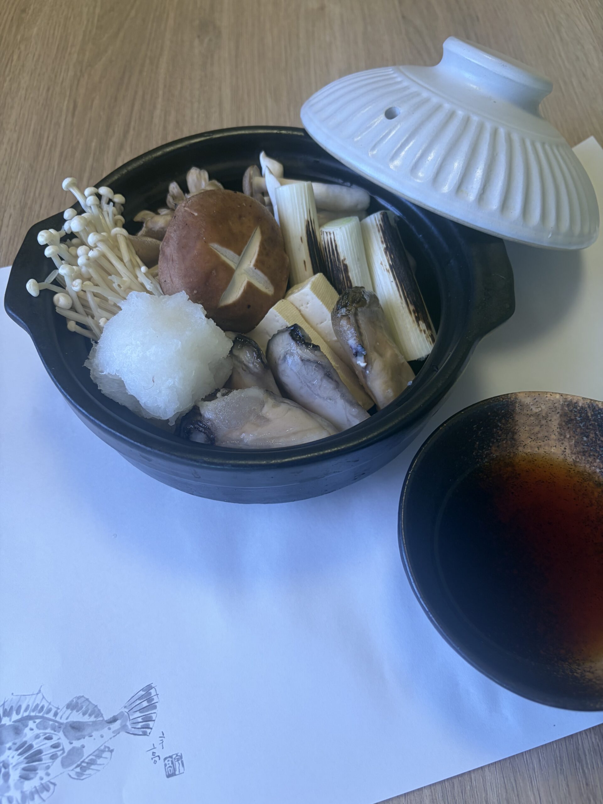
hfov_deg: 53.1
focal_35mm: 26
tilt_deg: -59.8
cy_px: 402
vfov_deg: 67.3
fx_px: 604
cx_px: 302
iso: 100
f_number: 1.6
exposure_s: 1/100
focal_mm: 5.96
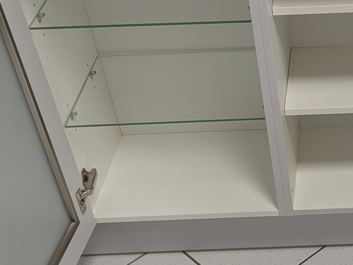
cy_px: 162
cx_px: 361
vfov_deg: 19.6
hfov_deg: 24.7
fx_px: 765
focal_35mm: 75
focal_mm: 5.43
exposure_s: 1/25
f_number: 1.89
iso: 65
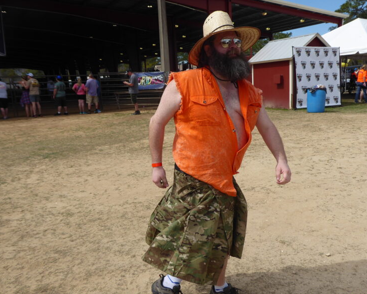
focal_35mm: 31
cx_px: 199
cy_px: 145
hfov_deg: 57.1
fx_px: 337
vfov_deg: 47.1
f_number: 3.5
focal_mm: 5
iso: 80
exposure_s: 1/800
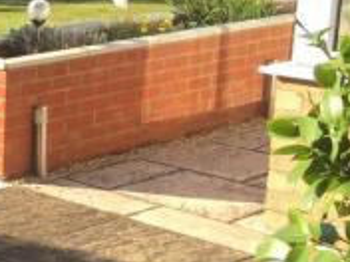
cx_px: -210
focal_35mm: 96
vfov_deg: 15.4
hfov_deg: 17.8
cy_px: 112
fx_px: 971
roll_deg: -1.1
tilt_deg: -12.1
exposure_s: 1/465
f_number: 2.2
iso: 32
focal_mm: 4.15
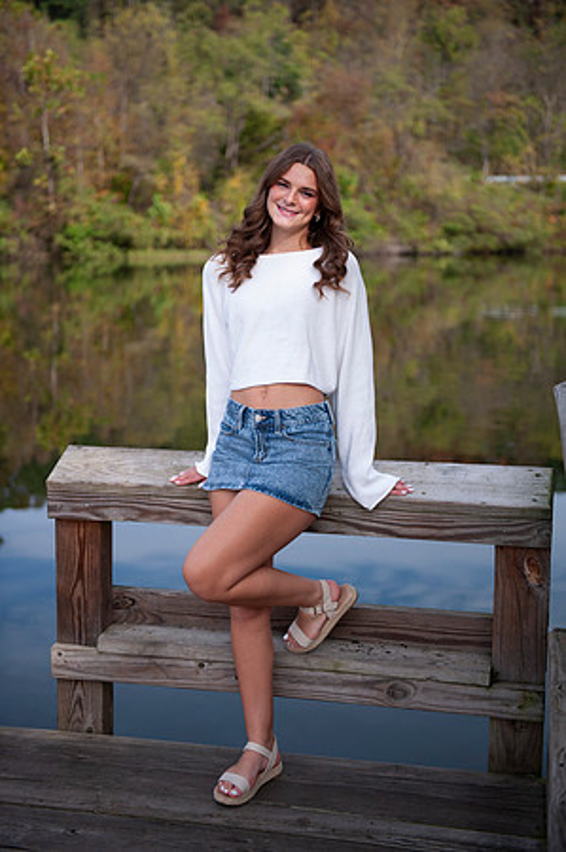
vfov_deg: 39.6
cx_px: 283
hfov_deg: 26.9
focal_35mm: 50
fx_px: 1182
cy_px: 426
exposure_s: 1/1250
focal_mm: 50
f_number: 2.8
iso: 100
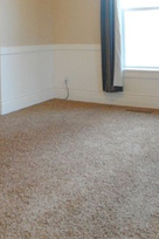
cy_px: 52
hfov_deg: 28.6
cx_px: 87
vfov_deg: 40.4
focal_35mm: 47
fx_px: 311
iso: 900
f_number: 3.5
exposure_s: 1/30
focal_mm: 10
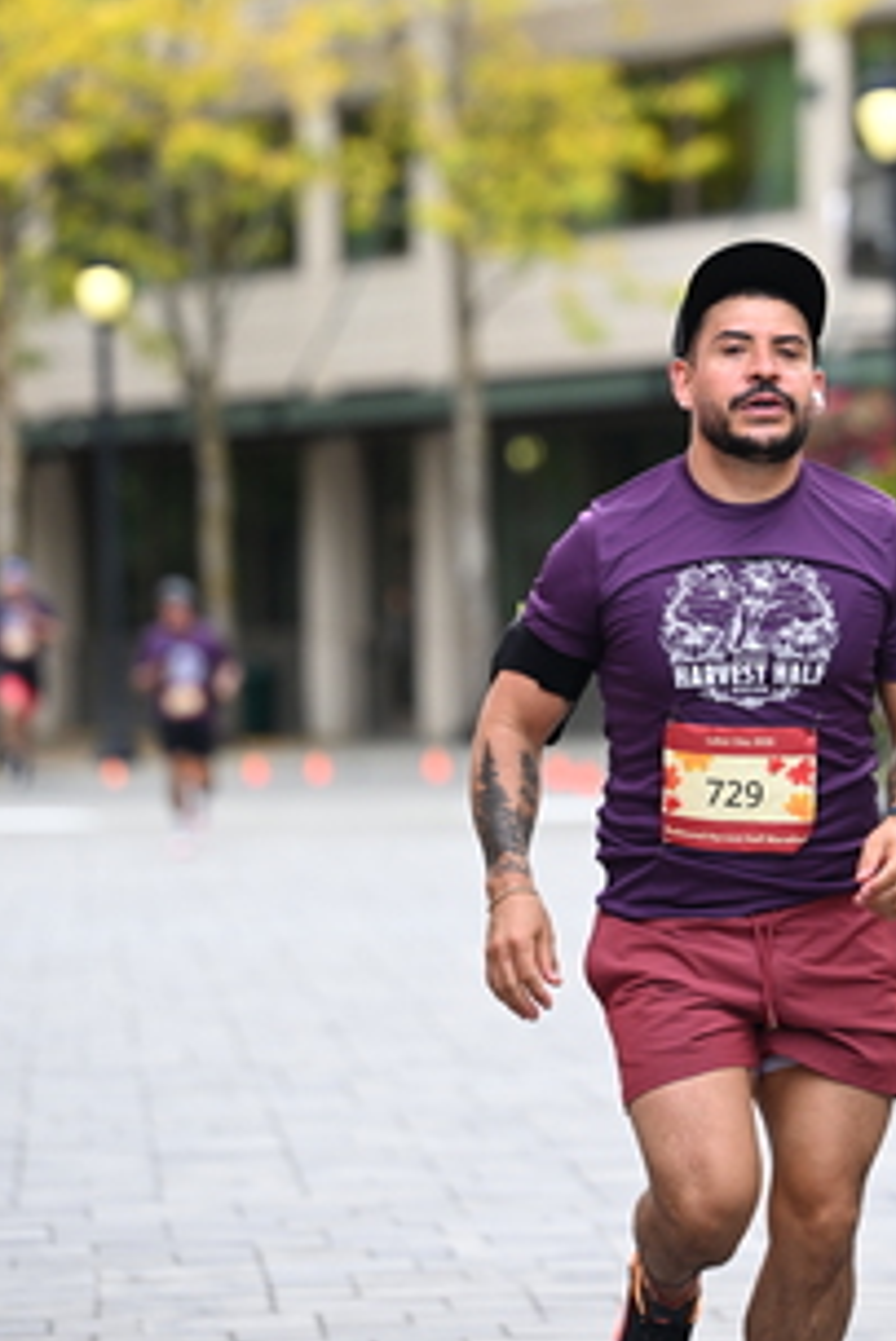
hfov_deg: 6.1
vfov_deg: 9.1
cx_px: 682
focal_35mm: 226
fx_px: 8427
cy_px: 428
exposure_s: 1/2000
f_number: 2.8
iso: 640
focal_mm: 125
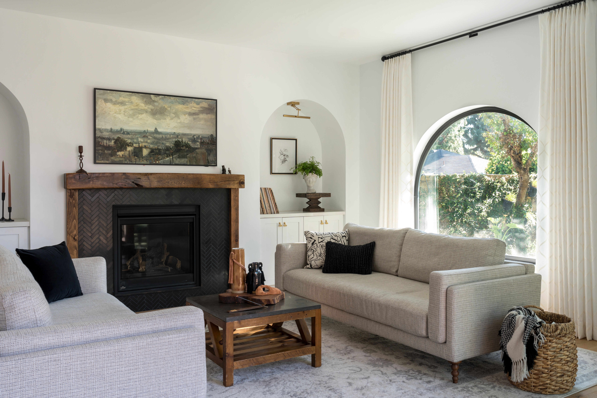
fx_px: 514
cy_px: 199
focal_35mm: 31
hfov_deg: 60.3
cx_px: 298
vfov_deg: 42.3
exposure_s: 1/8
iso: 200
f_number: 10
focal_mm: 31
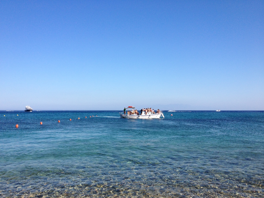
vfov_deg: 40.7
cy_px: 99
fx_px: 267
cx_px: 132
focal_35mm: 35
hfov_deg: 52.6
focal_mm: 4.28
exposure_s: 1/1727
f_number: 2.4
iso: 50
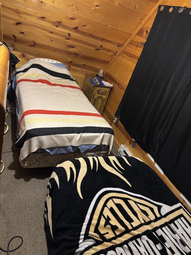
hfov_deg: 53.1
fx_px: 191
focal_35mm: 26
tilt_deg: -27.9
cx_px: 96
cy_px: 128
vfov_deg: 67.3
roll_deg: -19.0
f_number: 1.6
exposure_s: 1/40
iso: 640
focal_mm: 5.96
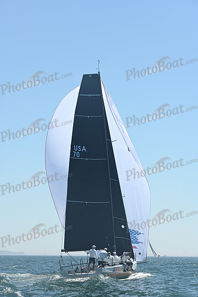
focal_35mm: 86
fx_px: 709
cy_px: 148
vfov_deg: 23.6
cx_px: 99
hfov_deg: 15.9
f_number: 7.1
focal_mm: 86
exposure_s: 1/1000
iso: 320
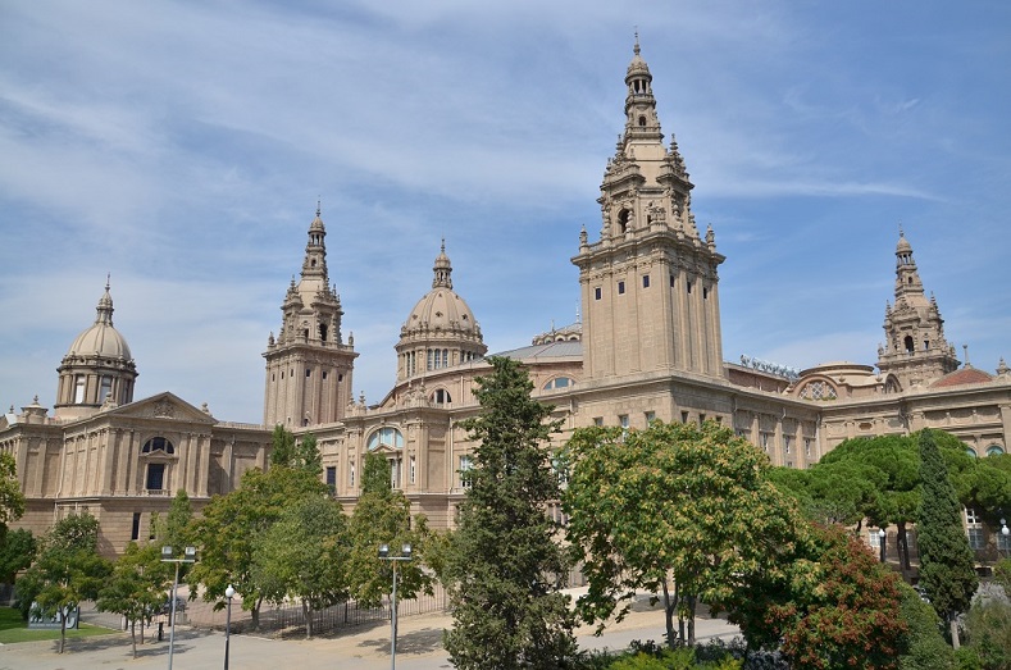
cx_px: 506
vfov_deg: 47.8
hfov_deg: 67.5
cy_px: 335
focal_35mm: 27
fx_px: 757
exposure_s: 1/800
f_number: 5
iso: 160
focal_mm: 18
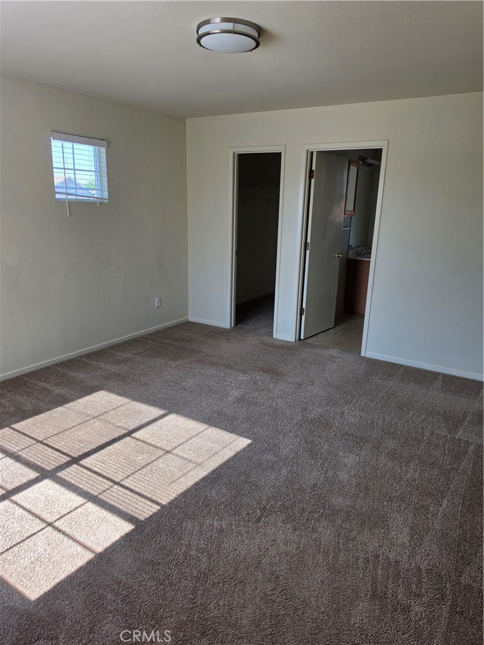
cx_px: 242
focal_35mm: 23
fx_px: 429
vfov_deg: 73.9
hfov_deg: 58.9
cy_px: 322
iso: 25
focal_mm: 6.5
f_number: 1.4
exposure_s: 1/359
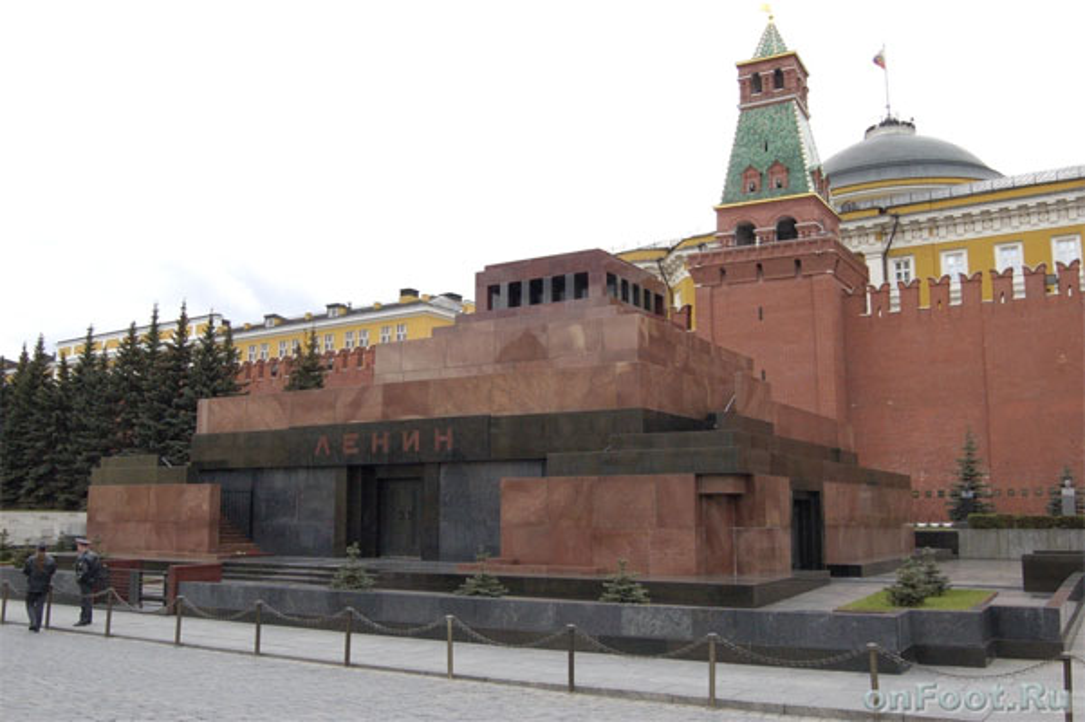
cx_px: 542
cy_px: 361
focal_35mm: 33
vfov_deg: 39.9
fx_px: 994
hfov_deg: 57.2
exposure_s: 1/500
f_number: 11
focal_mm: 22
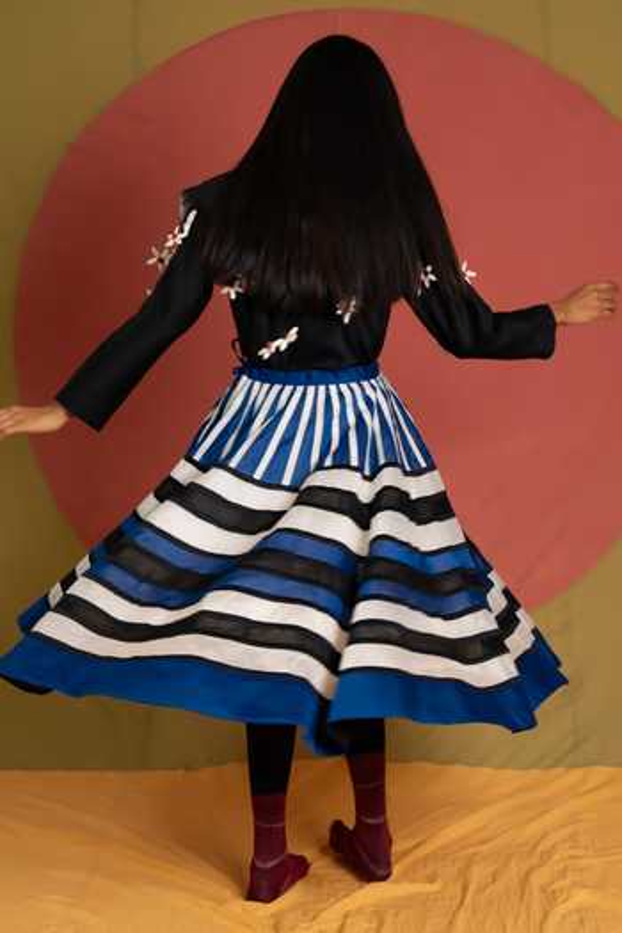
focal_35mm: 42
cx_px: 311
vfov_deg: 46.4
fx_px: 1088
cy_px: 466
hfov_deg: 31.9
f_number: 2.8
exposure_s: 1/200
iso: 1000
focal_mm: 42
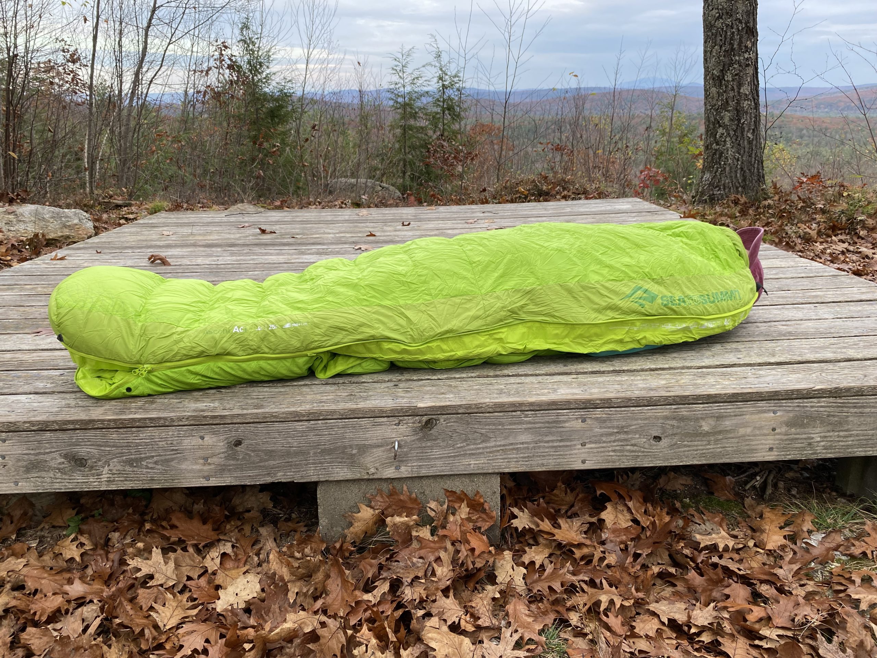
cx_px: 438
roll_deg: +0.3
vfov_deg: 53.1
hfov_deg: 67.3
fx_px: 659
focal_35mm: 26
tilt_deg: -19.9
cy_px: 329
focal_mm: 4.25
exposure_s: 1/121
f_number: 1.8
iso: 40
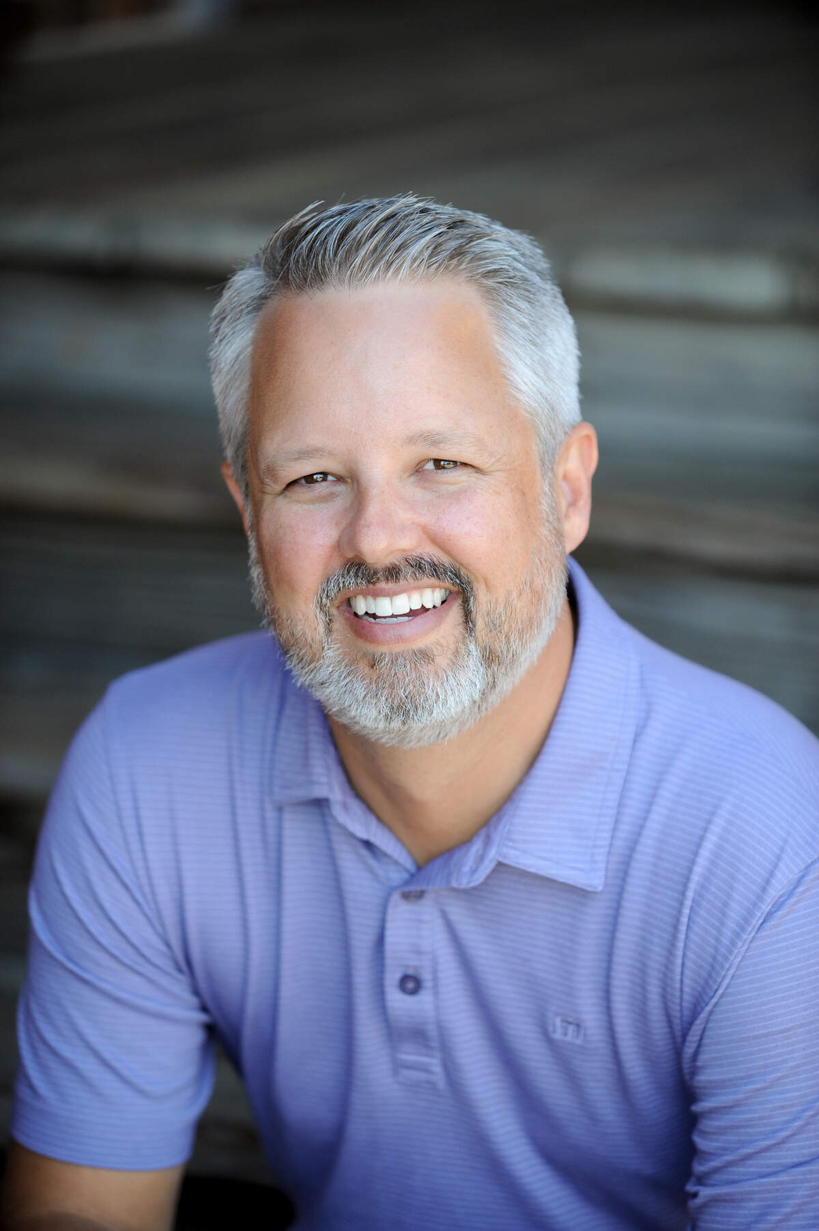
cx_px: 410
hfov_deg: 10.5
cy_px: 616
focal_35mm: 130
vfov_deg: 15.8
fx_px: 4443
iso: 400
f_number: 3.2
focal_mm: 130
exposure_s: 1/640
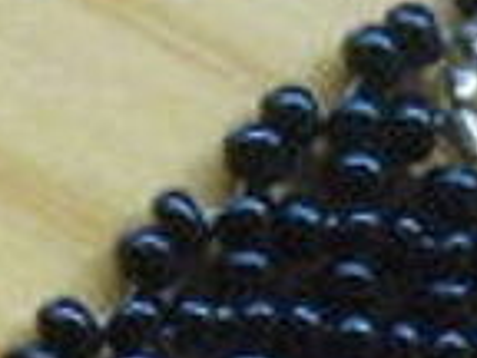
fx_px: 3445
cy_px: 557
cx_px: 368
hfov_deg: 7.9
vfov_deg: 5.9
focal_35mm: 250
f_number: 3.1
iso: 800
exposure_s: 1/50
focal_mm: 6.3
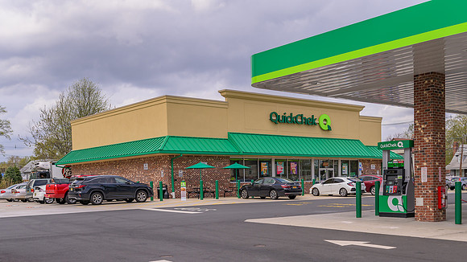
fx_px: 525
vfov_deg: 27.5
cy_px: 209
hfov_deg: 47.7
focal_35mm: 42
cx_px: 274
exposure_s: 1/1000
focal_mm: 30
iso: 100
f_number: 4
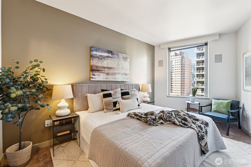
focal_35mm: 15
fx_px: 105
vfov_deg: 77.3
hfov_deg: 100.4
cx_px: 126
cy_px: 84
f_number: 9
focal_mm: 10
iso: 200
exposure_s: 1/2.5
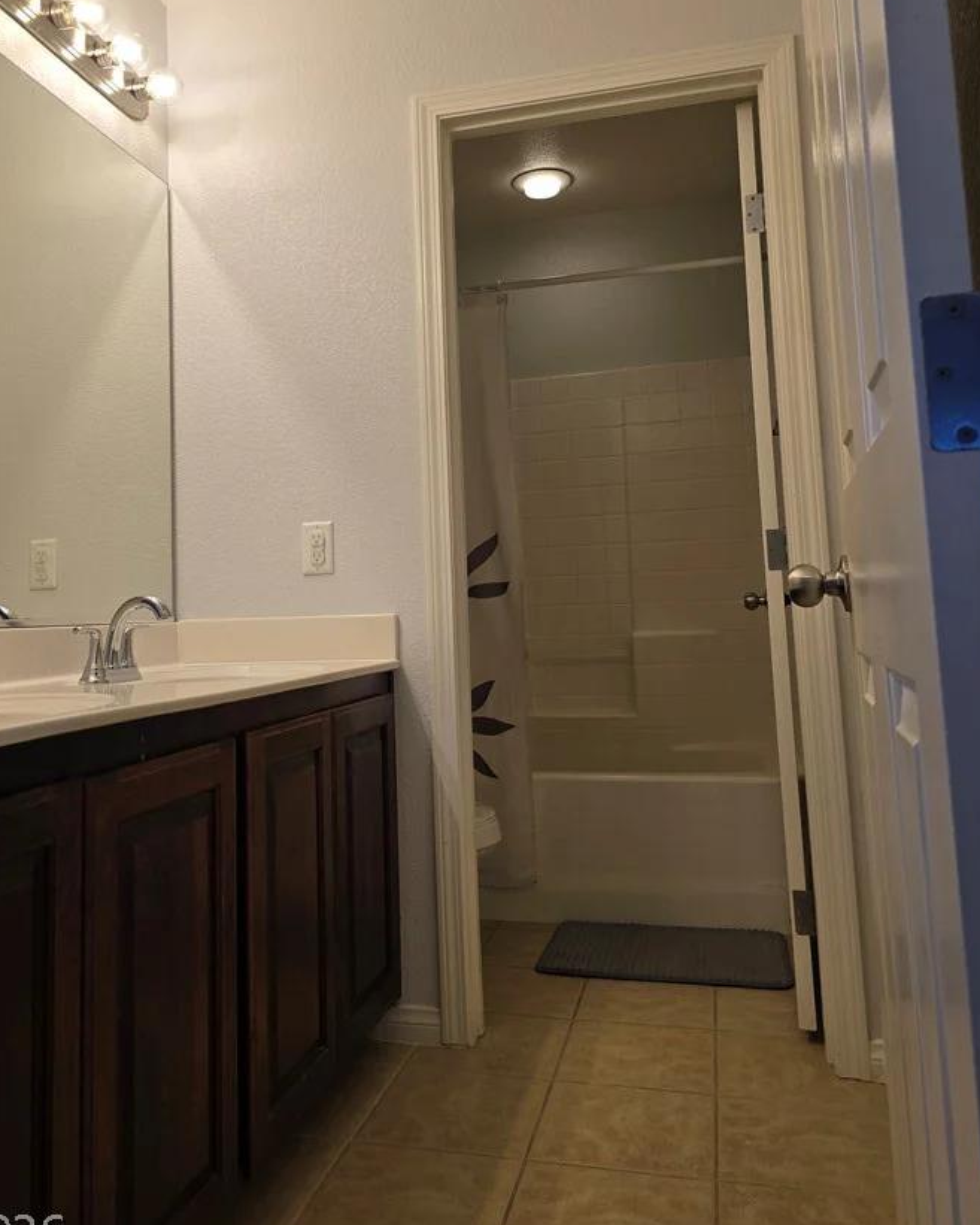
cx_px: 424
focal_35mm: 28
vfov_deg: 61.8
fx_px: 1015
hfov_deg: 51.4
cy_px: 501
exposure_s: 1/120
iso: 40
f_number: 1.7
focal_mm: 6.3
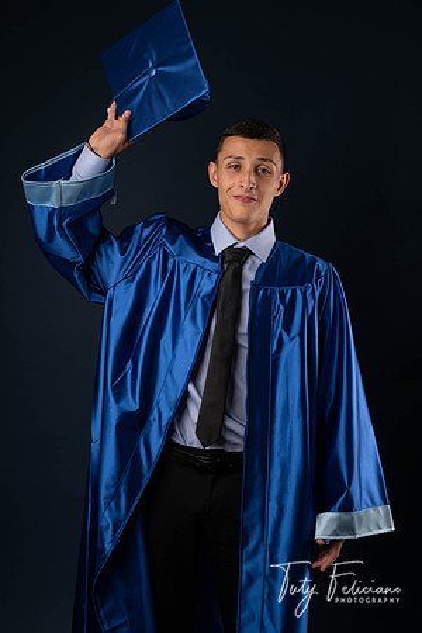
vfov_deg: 35.6
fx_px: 985
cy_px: 316
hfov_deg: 24.2
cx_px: 211
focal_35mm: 56
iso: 200
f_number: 5.6
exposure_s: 1/100
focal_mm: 56
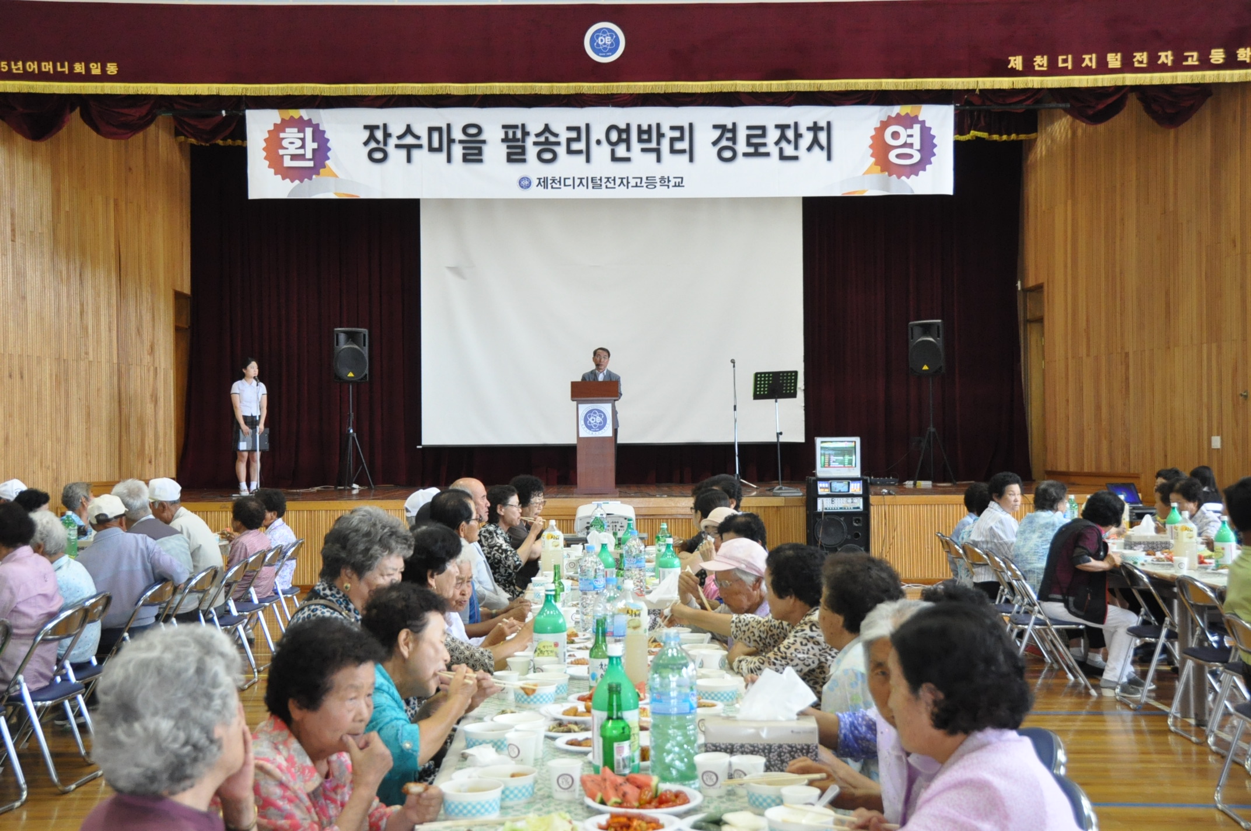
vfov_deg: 32.9
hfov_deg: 48.0
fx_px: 1406
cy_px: 416
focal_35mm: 40
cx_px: 626
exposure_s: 1/100
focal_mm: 27
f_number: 4.5
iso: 2000
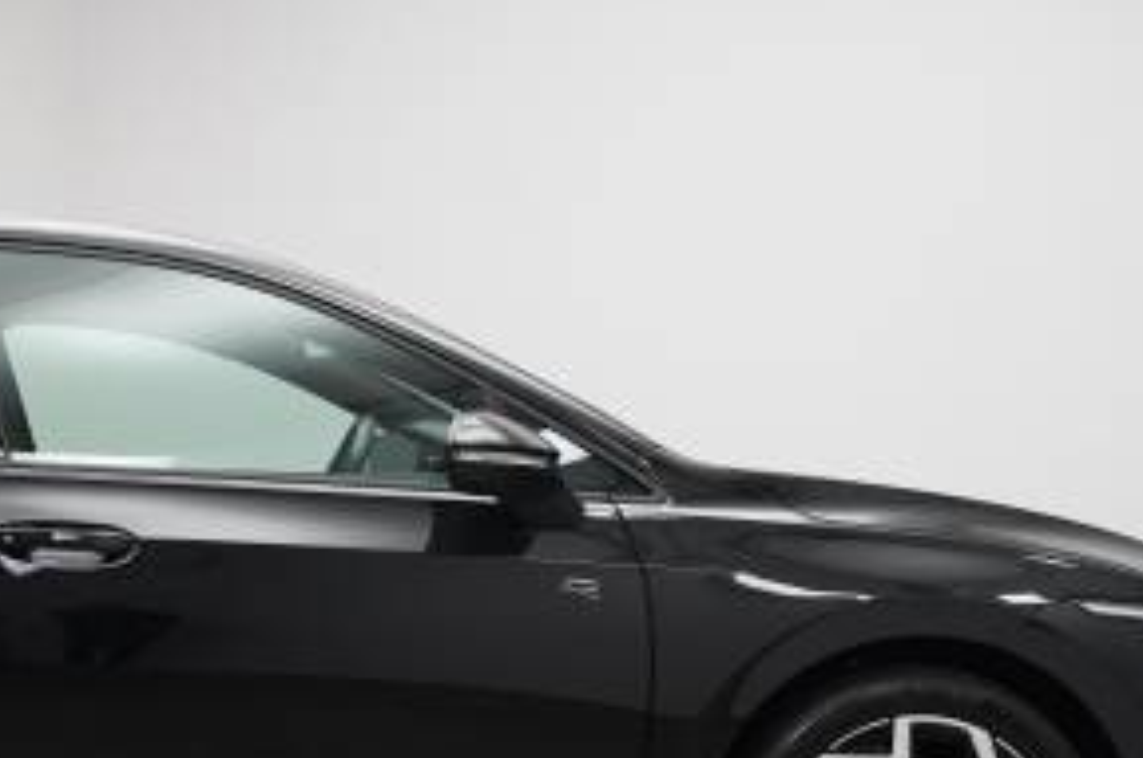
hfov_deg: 22.4
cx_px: 127
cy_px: 571
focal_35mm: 89
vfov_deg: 15.2
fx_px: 2821
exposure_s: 1/160
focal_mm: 40
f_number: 4
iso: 1600
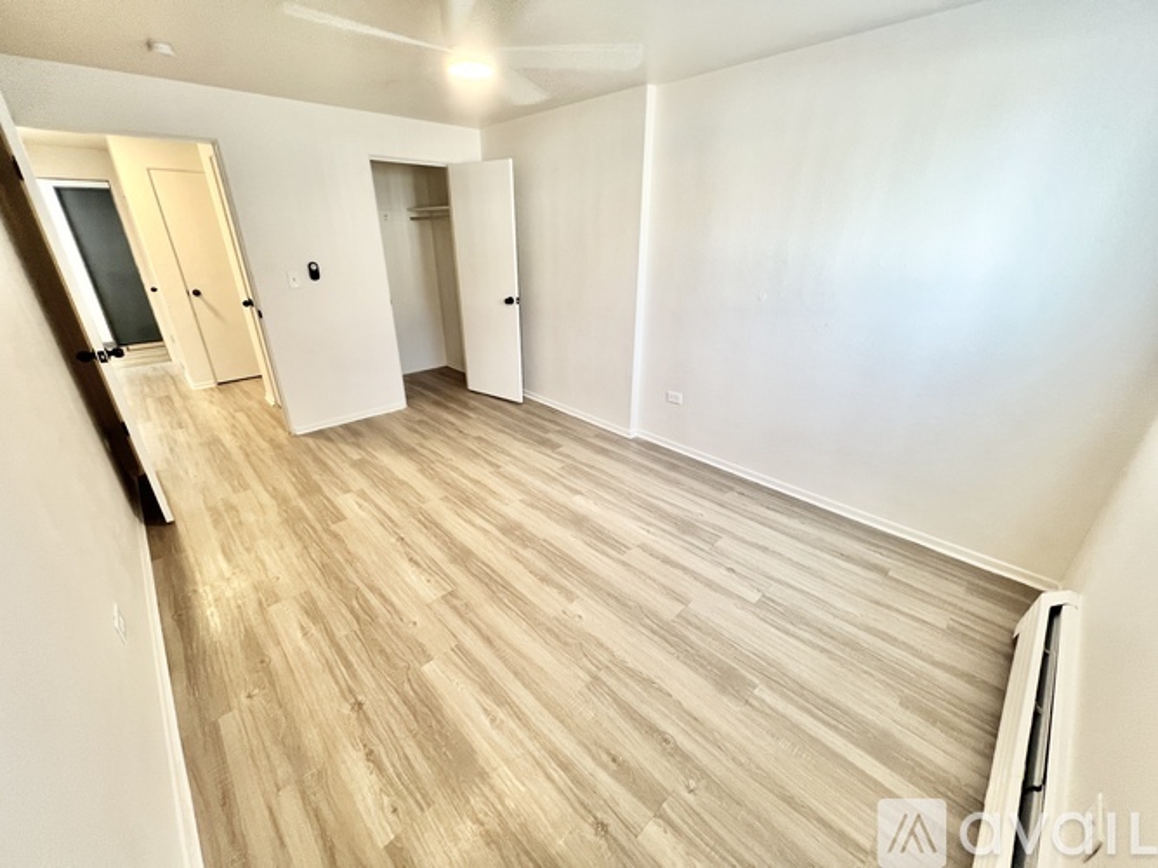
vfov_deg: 89.9
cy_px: 434
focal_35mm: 13
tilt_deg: -23.9
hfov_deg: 106.2
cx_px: 579
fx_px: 435
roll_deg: +1.3
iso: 125
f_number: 1.8
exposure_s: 1/60
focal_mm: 1.57
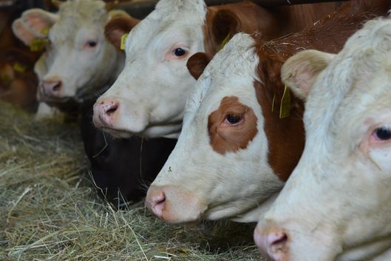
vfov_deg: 16.1
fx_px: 923
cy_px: 137
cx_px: 198
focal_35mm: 85
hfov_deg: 23.9
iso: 800
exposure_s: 1/60
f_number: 4
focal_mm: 50
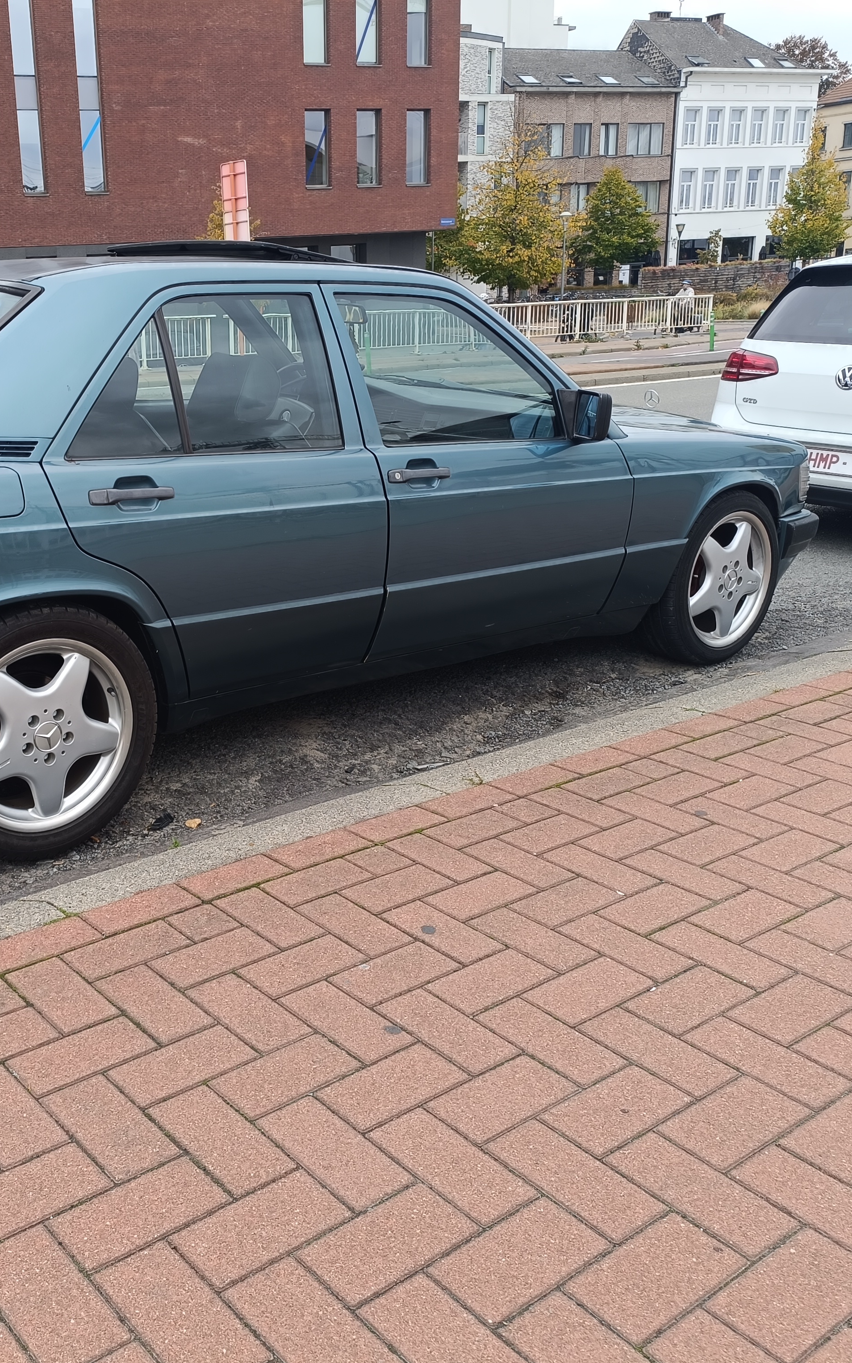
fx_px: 1263
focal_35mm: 34
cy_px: 683
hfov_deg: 36.1
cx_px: 176
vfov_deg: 56.7
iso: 50
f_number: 1.65
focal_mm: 6.14
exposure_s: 1/116
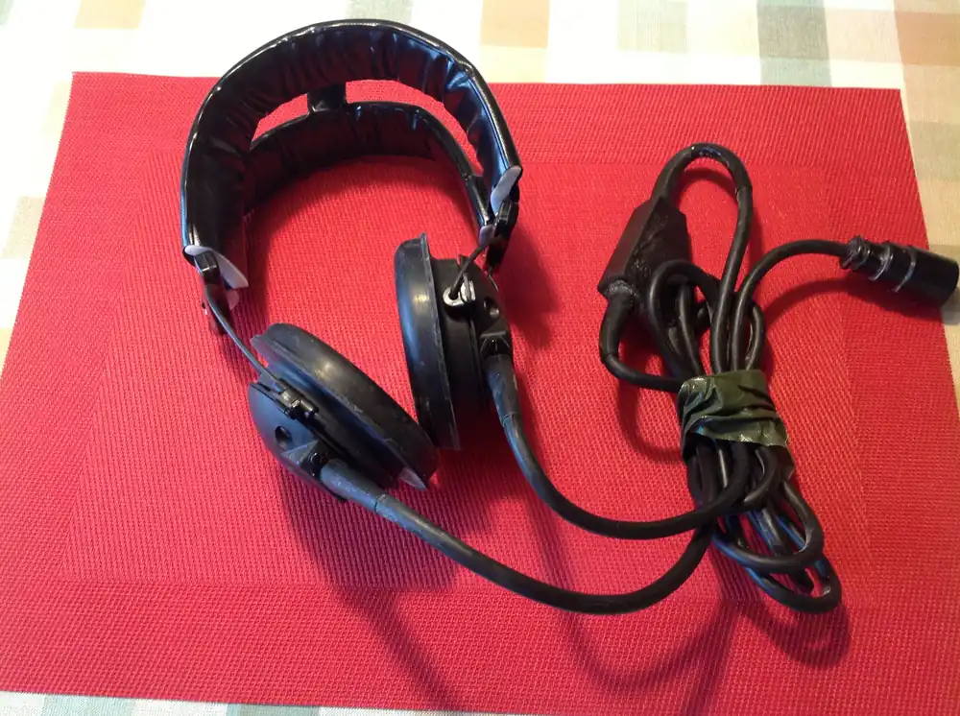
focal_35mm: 35
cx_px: 480
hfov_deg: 52.7
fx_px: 969
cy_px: 358
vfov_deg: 40.6
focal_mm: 4.28
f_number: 2.4
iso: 200
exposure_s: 1/15
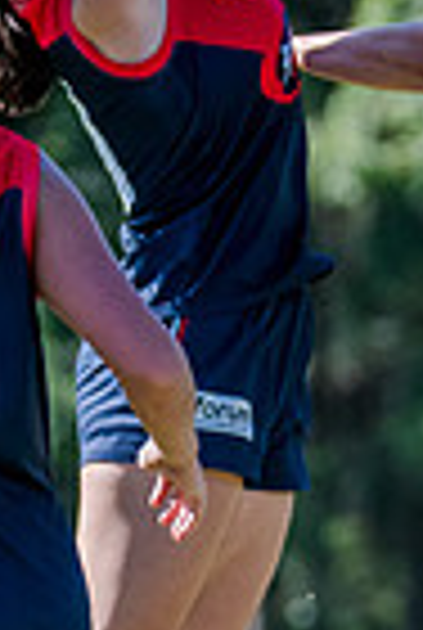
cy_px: 317
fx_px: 17099
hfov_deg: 1.4
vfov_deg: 2.1
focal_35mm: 975
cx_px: 504
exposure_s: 1/1600
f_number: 6.3
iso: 800
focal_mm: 220
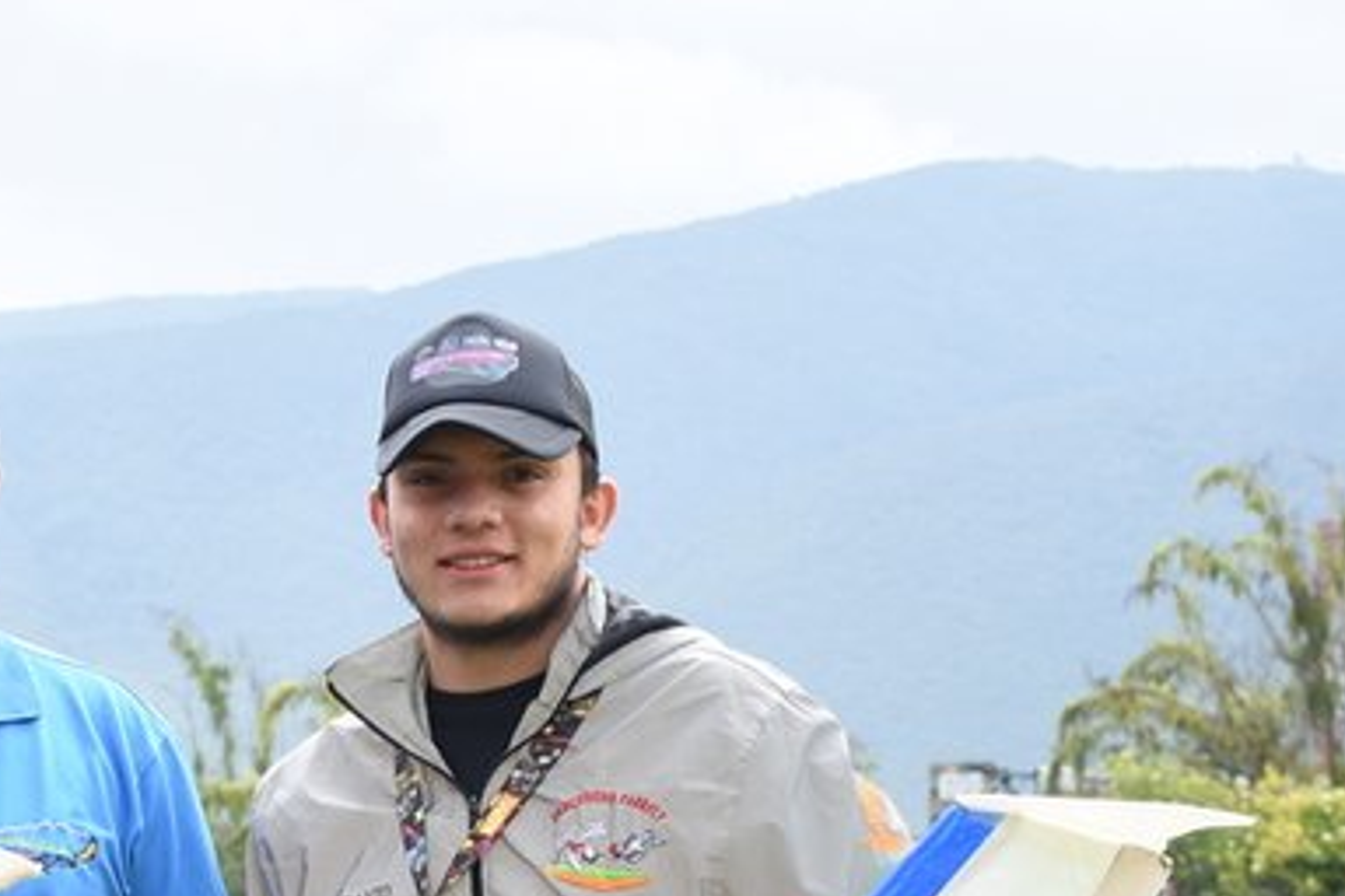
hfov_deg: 13.5
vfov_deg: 9.0
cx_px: -28
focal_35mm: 150
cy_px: 1158
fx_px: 5604
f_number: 4.5
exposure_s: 1/250
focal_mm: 32
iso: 100
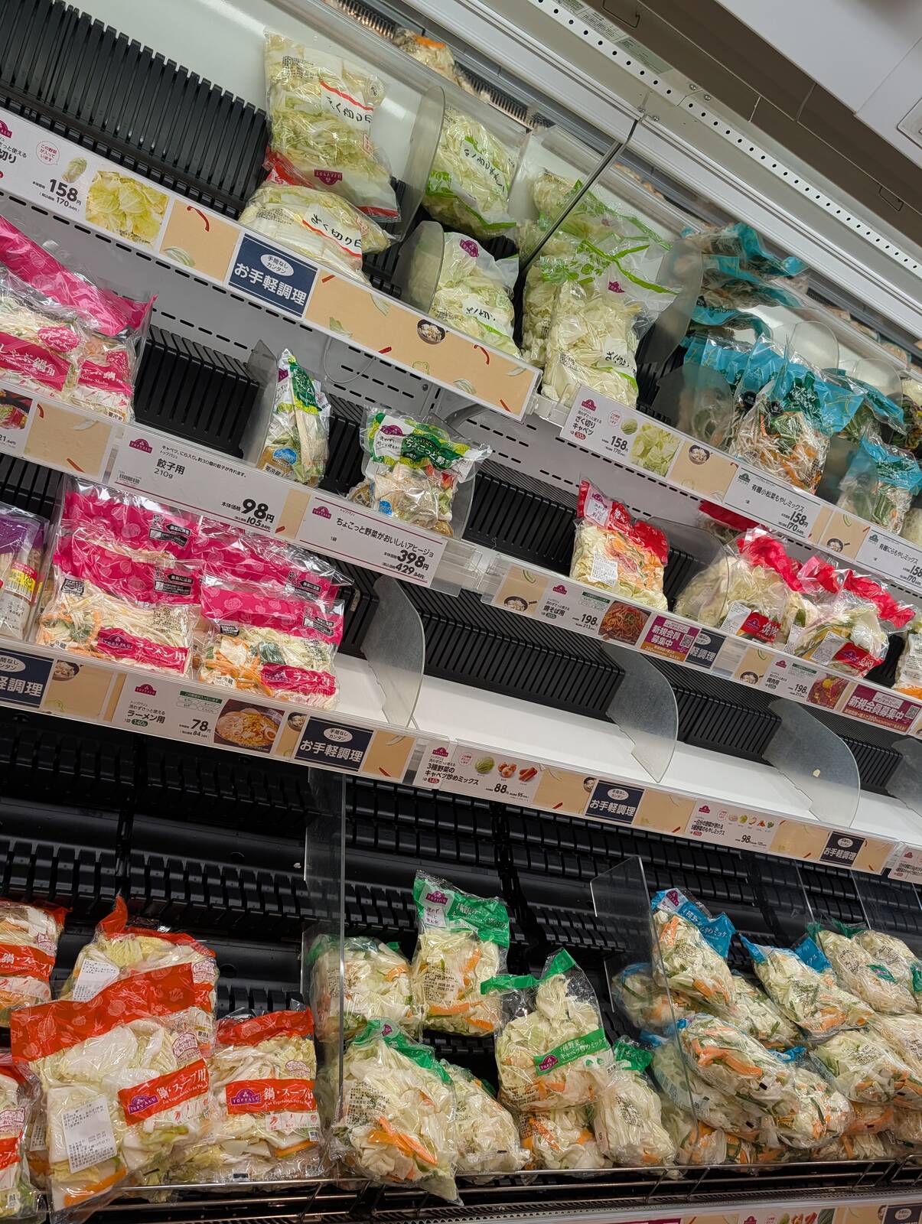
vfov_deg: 71.5
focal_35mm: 24
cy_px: 612
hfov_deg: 56.9
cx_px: 461
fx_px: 850
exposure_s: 1/522
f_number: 1.68
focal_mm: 6.9
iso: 169
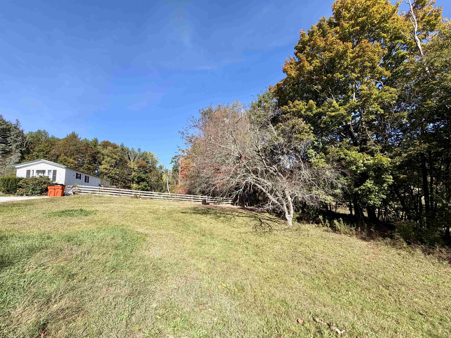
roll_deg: +2.8
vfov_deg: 85.7
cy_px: 169
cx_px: 226
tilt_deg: +8.1
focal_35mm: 14
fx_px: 182
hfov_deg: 102.1
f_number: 2.2
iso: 40
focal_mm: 2.22
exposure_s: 1/770
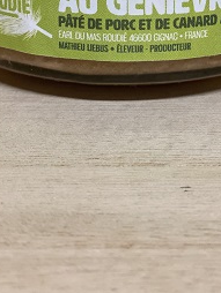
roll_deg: -0.7
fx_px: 926
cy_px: -4
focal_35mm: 109
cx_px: 141
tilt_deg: -15.1
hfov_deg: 13.6
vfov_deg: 17.6
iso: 250
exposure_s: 1/100
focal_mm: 6
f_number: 2
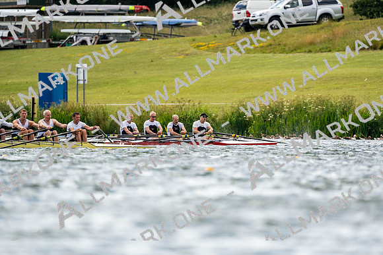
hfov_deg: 3.4
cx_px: 192
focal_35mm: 600
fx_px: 6385
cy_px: 128
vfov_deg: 2.3
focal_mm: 600
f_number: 6.3
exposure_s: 1/2000
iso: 320
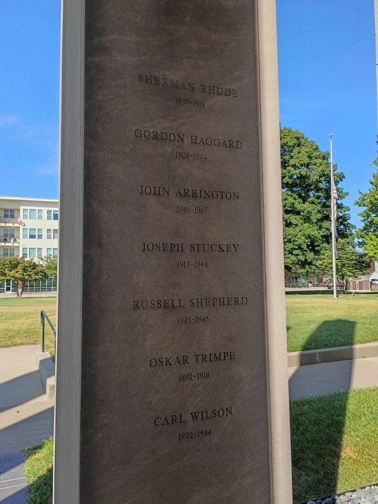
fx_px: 422
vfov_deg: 61.7
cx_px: 189
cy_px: 252
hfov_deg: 48.2
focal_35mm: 29
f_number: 1.8
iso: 101
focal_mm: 4.27
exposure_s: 1/595
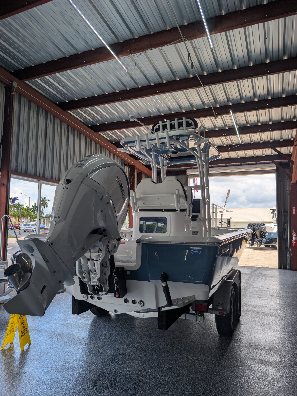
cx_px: 142
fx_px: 286
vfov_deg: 69.4
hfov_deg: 54.9
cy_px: 200
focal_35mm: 25
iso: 20
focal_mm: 6.9
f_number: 1.68
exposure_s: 1/622
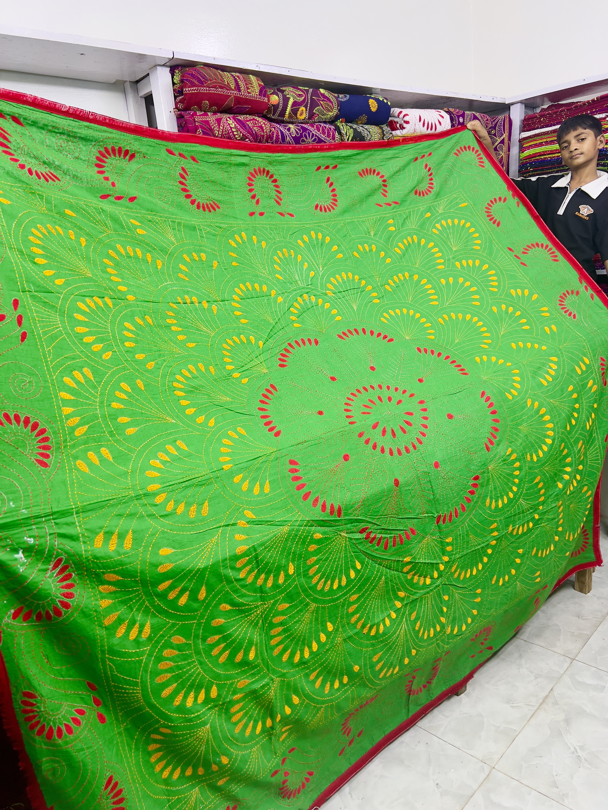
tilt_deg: -14.5
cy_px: 405
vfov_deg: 67.3
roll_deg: +5.7
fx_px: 609
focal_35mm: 26
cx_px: 304
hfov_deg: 53.1
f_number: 1.5
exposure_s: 1/100
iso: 64
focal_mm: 5.7
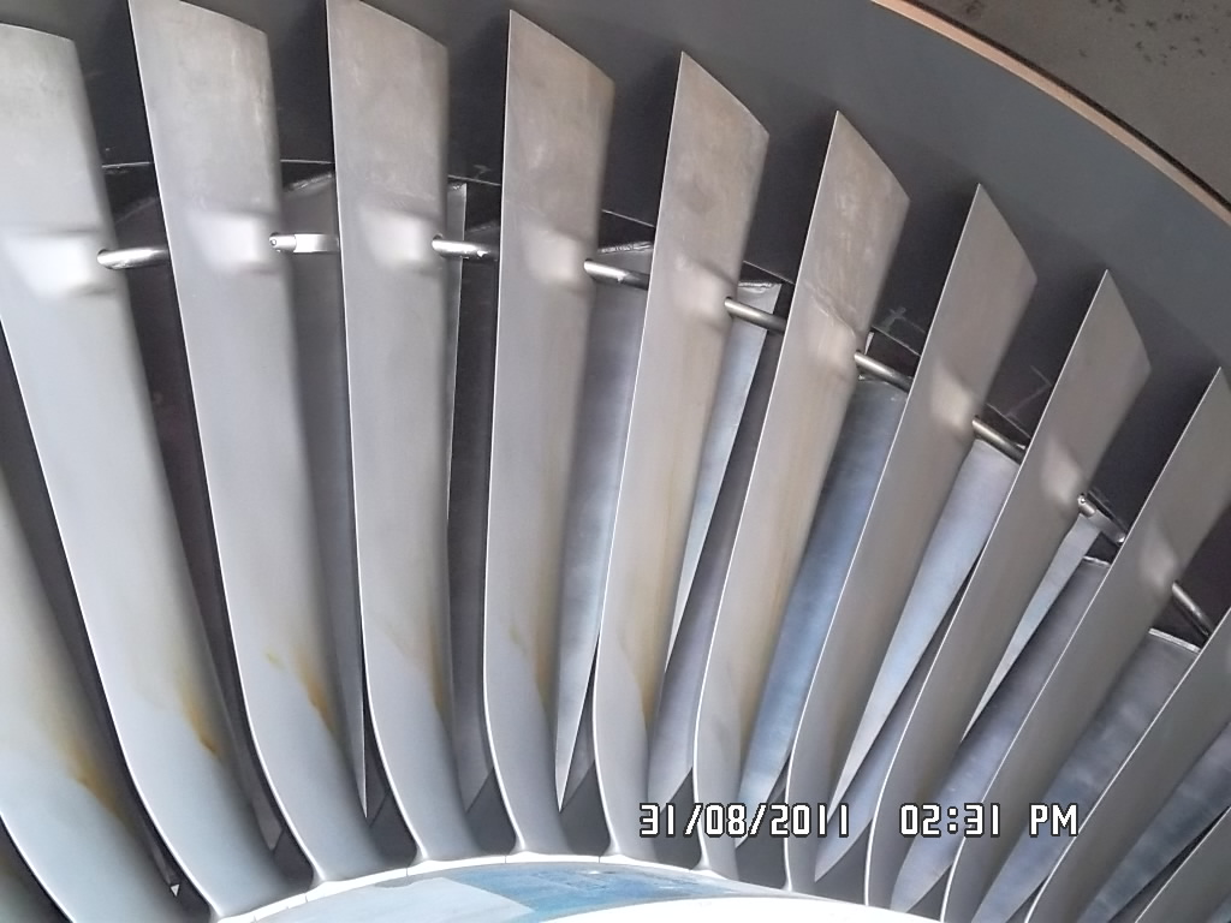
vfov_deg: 28.0
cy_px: 462
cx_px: 616
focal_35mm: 52
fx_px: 1849
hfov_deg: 36.8
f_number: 5
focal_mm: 9.3
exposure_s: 1/58
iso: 480
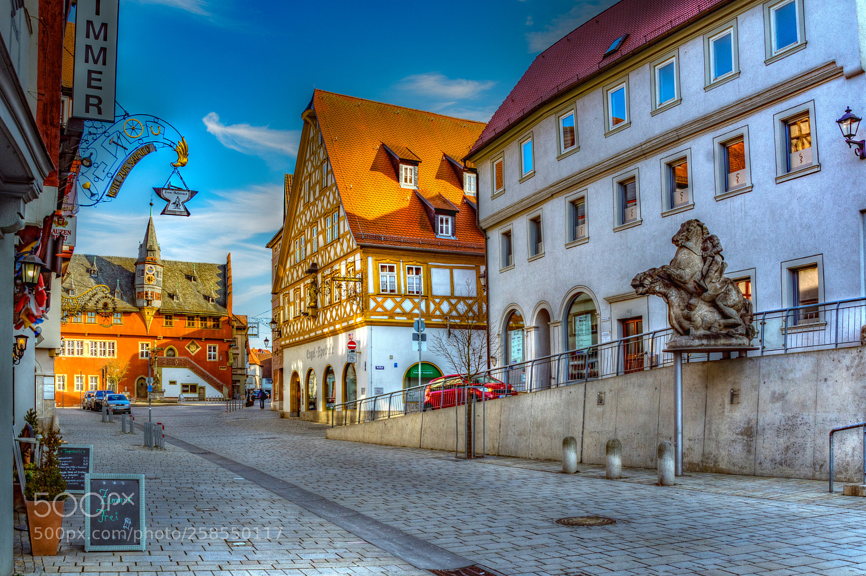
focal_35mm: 33
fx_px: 793
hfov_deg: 57.3
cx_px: 433
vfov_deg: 39.9
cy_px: 288
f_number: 11
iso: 100
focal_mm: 22
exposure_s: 1/45
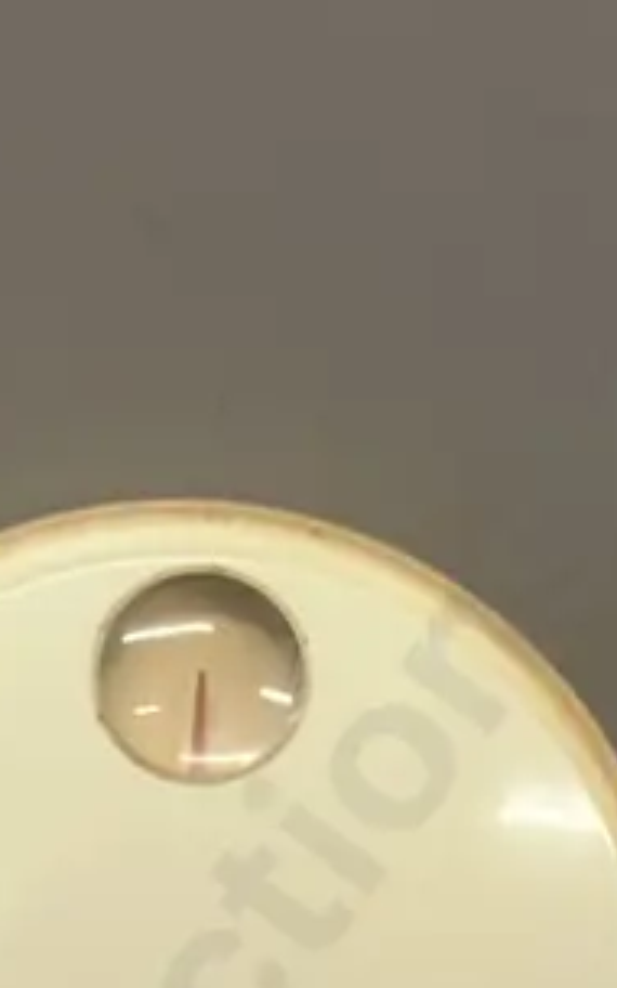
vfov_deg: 19.0
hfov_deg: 12.9
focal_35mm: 100
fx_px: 2690
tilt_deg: -21.0
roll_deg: -1.8
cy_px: 1336
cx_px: -36
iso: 100
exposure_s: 1/50
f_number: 1.8
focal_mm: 3.99
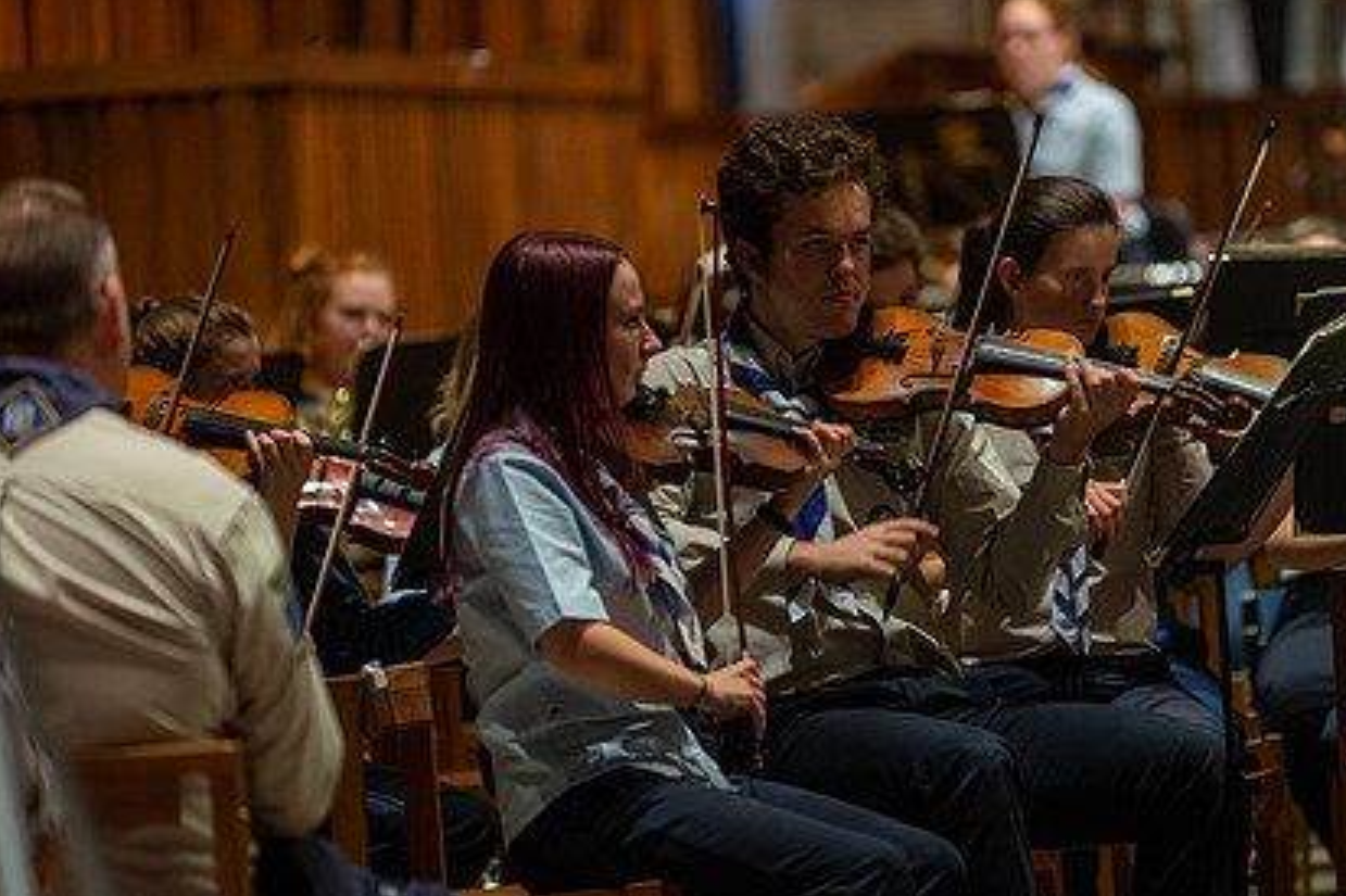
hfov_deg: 7.3
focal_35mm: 281
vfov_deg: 4.9
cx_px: 883
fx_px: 10502
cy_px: 402
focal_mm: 200
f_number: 2.8
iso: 2500
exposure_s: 1/125
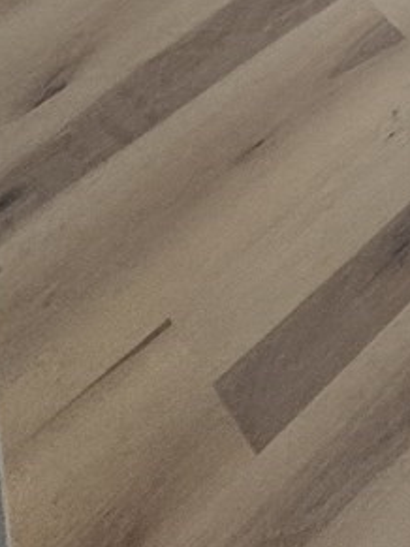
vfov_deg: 13.9
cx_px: 854
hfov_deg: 15.4
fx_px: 1169
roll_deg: -0.4
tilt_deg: -6.2
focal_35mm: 74
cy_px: -861
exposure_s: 1/242
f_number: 2.2
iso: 40
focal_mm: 2.22
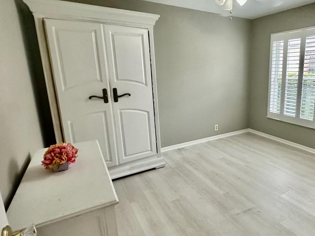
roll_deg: -0.6
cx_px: 213
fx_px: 209
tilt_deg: -12.6
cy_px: 115
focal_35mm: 23
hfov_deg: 71.5
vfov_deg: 58.8
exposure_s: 1/120
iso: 320
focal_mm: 2.22
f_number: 2.2
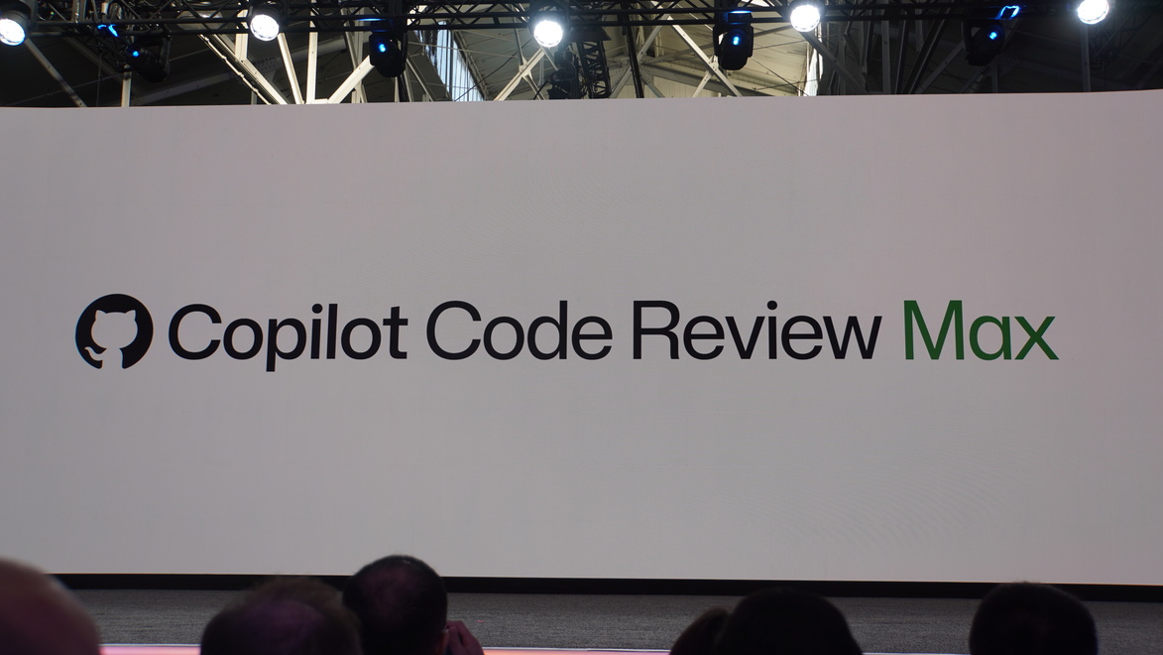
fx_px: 1403
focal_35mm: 45
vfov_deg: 26.2
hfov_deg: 45.0
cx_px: 593
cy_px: 261
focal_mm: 28.3
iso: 100
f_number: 4.5
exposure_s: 1/80
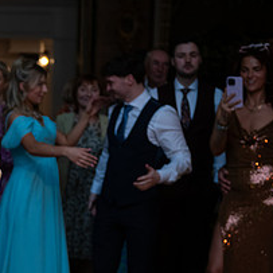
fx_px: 1213
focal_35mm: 136
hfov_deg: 12.4
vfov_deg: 12.8
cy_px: 182
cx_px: -102
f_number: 3.5
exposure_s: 1/160
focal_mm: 56
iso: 640
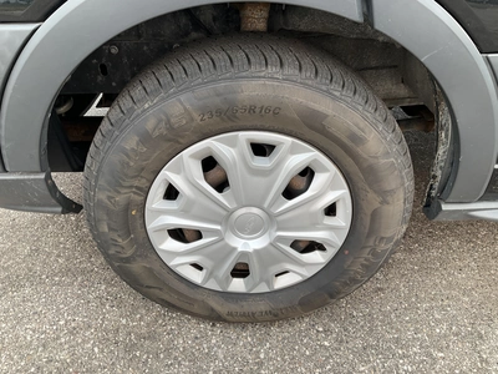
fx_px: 417
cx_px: 249
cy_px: 187
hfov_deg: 61.7
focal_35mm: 29
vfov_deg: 48.2
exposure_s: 1/132
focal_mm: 3
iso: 20
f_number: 1.8
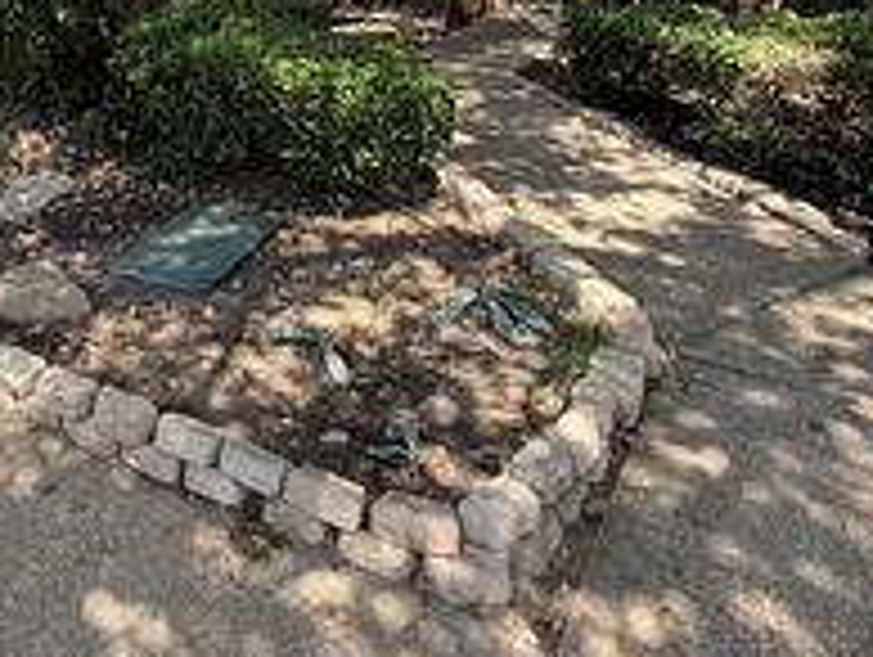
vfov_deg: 34.7
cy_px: -52
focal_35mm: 36
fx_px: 909
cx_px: 189
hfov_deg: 48.7
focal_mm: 2.22
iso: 50
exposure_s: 1/502
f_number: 2.2
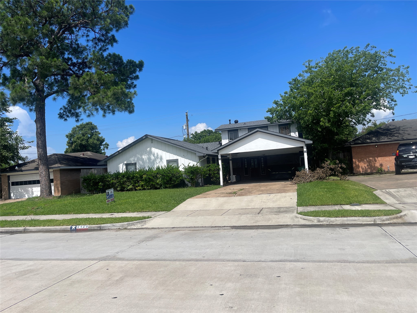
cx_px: 208
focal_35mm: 25
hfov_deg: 69.4
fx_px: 301
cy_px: 156
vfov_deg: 54.9
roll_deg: +3.9
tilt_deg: +2.1
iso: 32
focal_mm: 5.1
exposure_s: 1/5376
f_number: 1.6
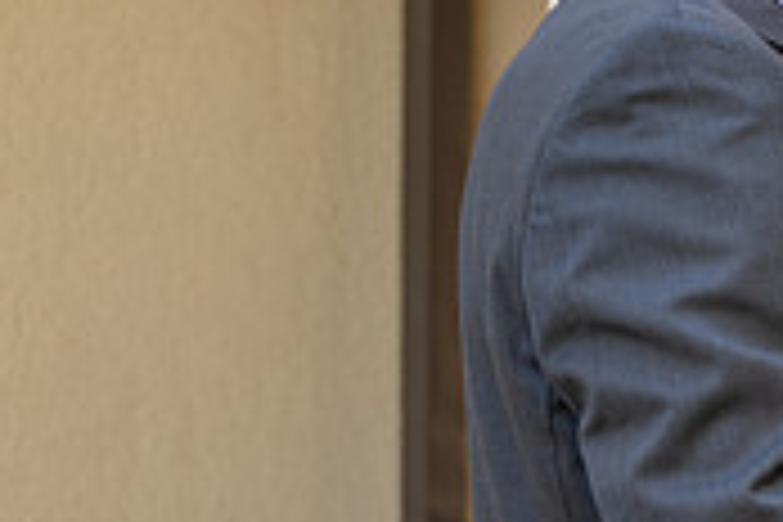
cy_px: 142
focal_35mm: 127
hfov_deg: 14.0
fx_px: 2762
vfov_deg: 10.8
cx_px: 1478
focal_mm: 33.1
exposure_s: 1/80
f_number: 3.2
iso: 125
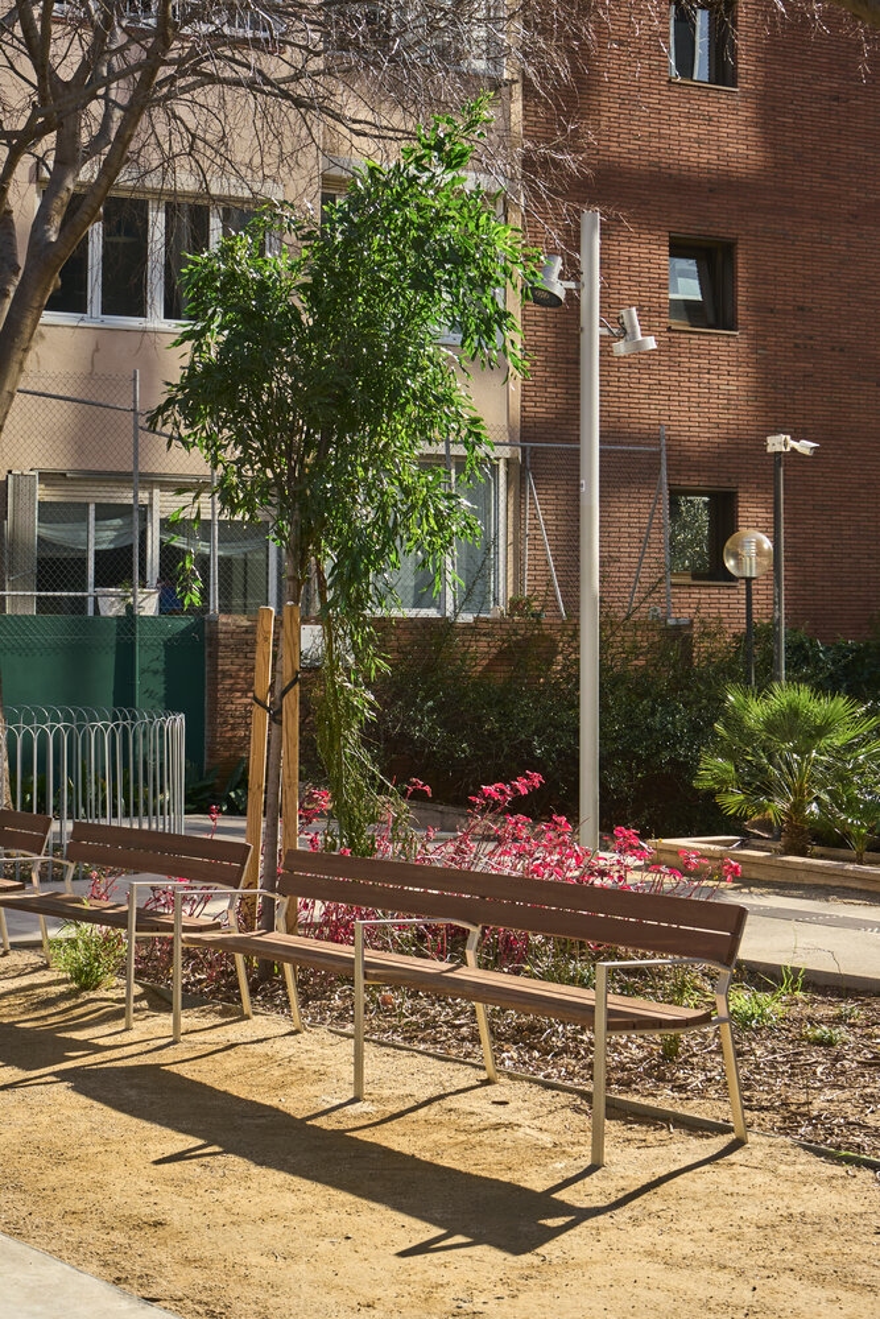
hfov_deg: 20.3
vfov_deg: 30.1
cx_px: 440
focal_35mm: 67
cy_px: 660
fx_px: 2456
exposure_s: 1/200
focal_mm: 67
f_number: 13
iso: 200
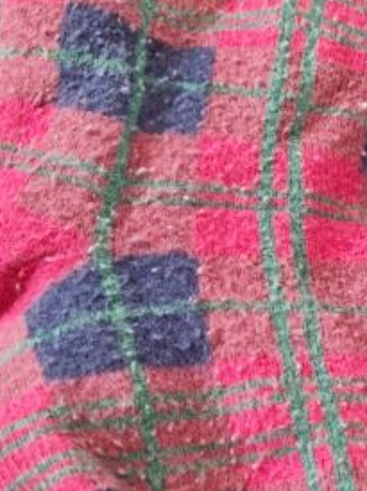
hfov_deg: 16.3
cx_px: 516
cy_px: 369
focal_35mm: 84
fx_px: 1189
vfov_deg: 23.1
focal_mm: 5.4
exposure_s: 1/100
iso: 1000
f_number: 1.8
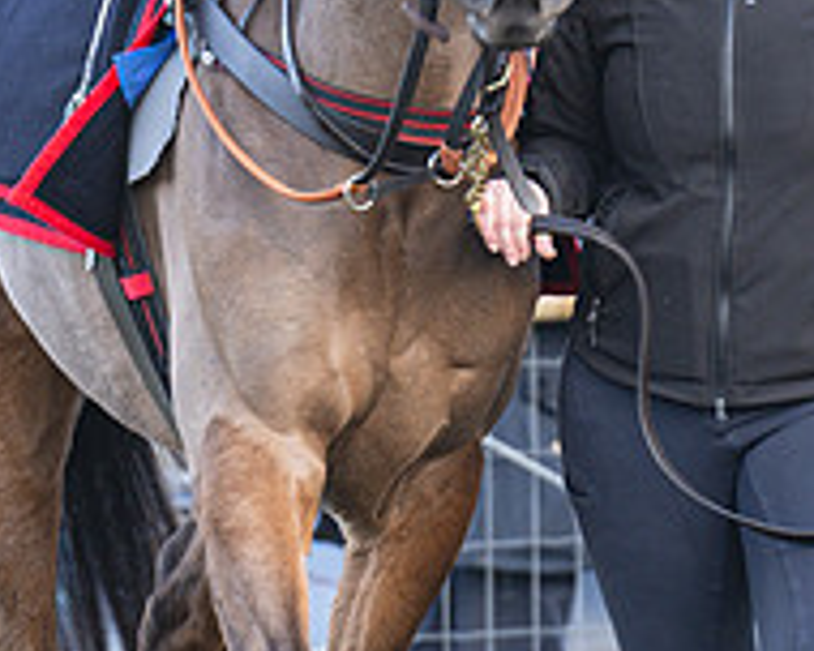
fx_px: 29945
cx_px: 1034
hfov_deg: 1.6
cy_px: 284
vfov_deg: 1.2
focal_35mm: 1243
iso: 200
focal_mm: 200
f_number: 5
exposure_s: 1/125
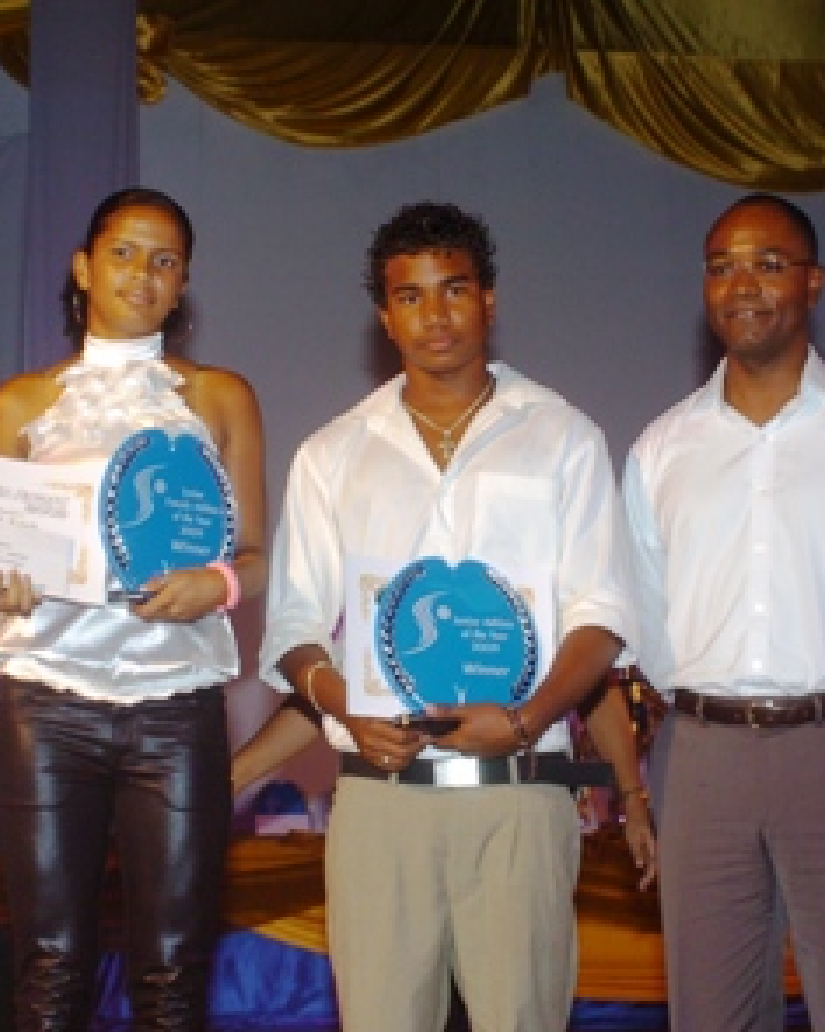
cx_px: 325
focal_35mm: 75
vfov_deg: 25.5
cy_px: 518
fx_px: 2280
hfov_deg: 20.5
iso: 400
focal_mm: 35
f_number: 5.6
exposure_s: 1/125
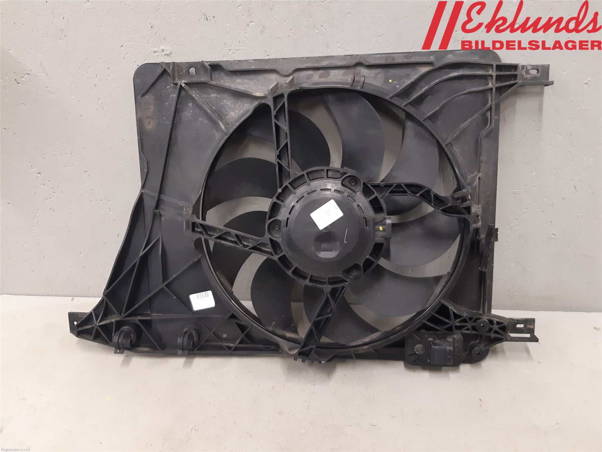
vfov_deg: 53.1
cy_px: 226
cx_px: 301
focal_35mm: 26
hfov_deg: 67.3
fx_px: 452
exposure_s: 1/50
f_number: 1.7
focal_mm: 3.93
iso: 250
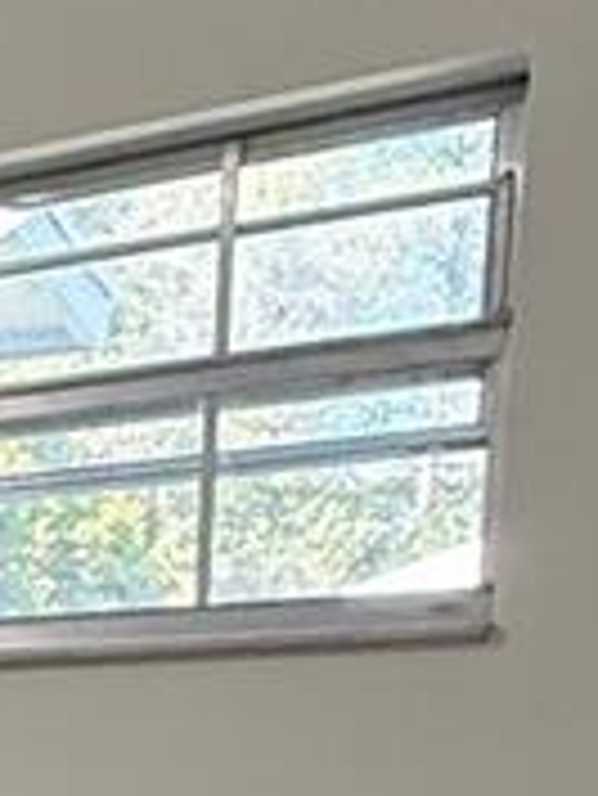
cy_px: 1124
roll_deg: +1.9
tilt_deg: -8.8
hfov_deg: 11.9
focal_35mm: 95
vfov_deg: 18.7
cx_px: -931
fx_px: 2186
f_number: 2.2
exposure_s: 1/60
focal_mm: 2.22
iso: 250
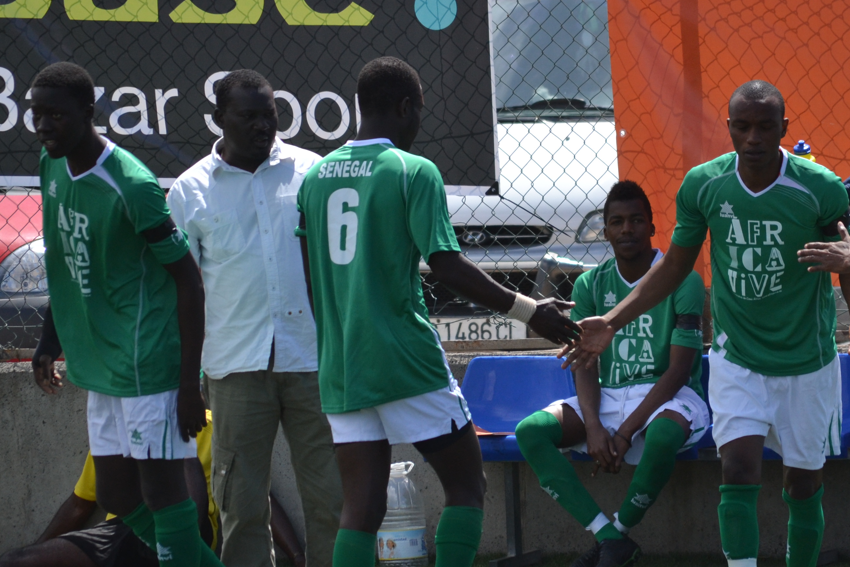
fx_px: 11852
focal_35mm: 502
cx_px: 539
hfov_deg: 4.1
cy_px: 309
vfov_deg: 2.7
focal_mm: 190
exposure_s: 1/1250
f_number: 5.6
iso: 400
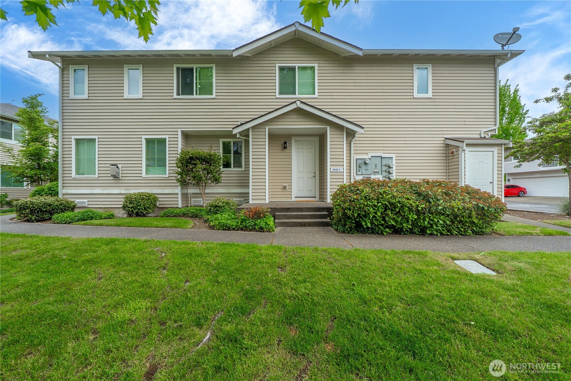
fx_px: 190
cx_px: 286
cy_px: 190
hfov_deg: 112.6
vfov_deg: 90.1
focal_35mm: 12
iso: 80
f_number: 7.1
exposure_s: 1/50
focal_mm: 12
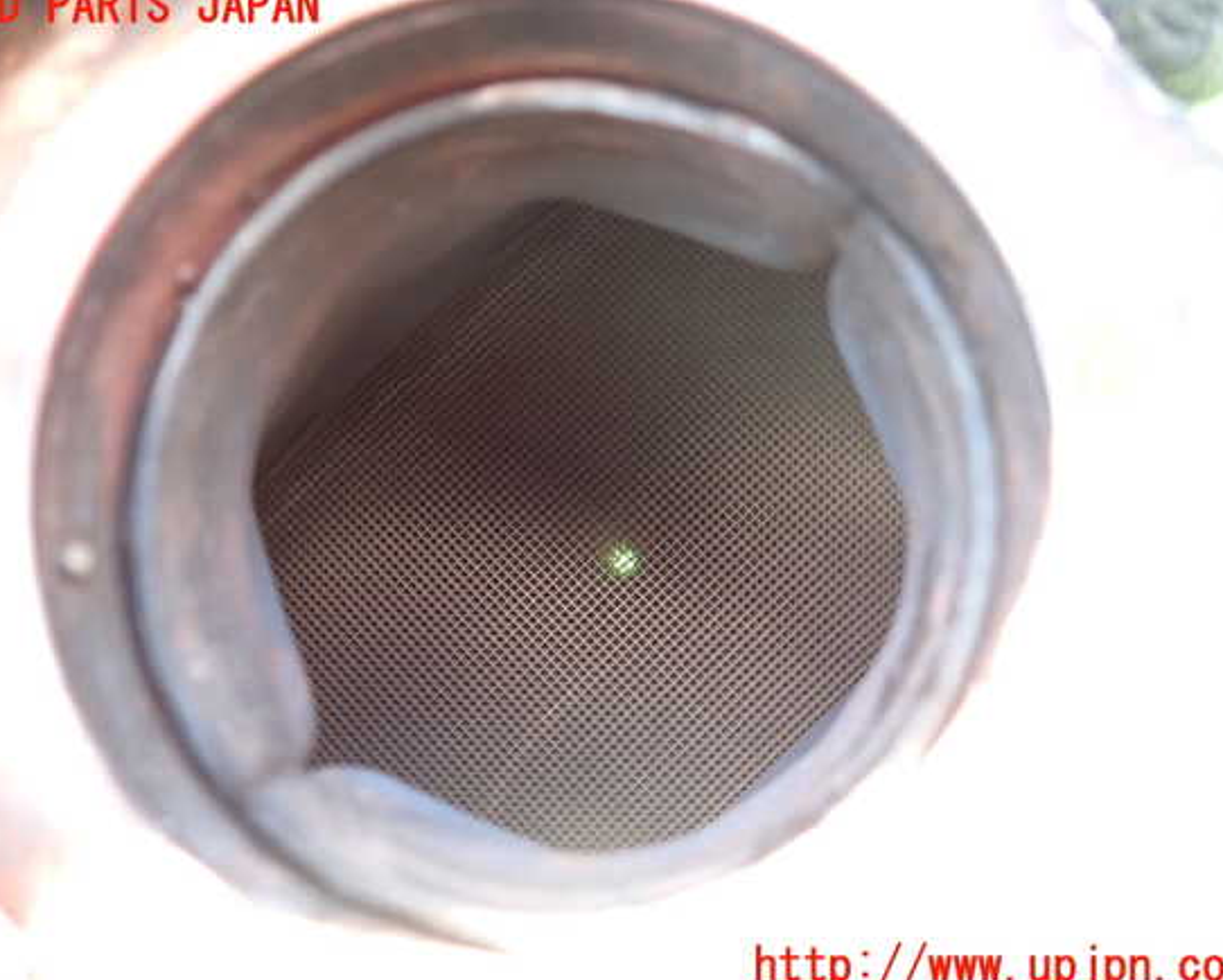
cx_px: 587
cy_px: 488
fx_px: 978
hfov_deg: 64.0
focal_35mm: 27
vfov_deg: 53.2
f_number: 2
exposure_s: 1/30
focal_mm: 4.5
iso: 200
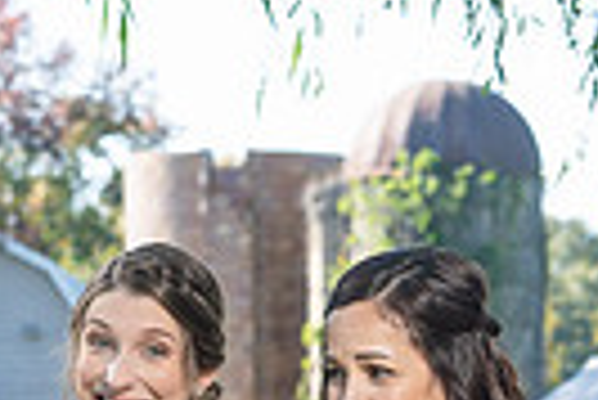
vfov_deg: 3.8
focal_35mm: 362
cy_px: 522
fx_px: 6020
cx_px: -103
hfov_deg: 5.7
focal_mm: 75
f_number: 5.6
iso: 200
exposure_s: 1/200
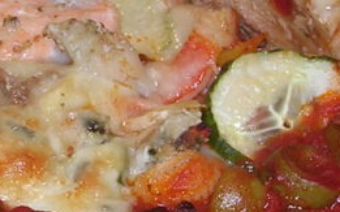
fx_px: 1464
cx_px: 44
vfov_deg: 8.3
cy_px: 52
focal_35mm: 158
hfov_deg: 13.2
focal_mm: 5.8
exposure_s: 1/60.1
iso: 100
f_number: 2.8
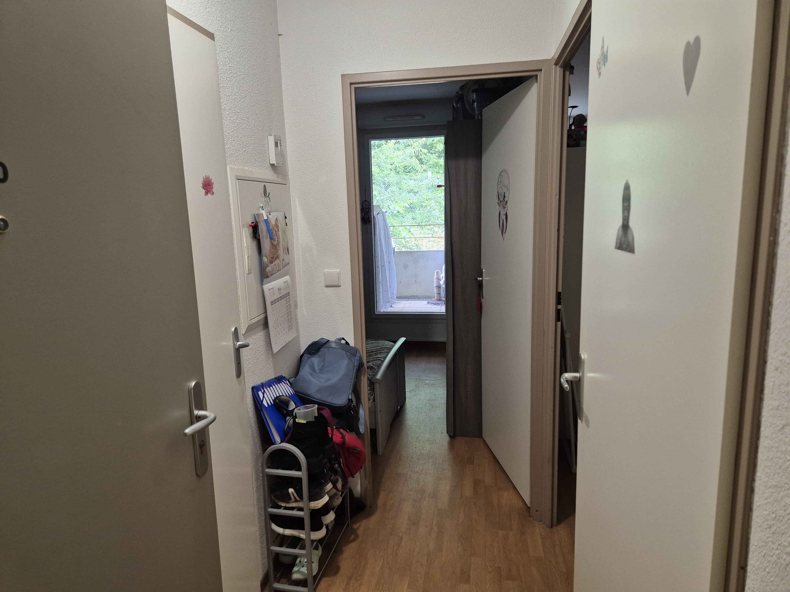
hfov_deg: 73.9
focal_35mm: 23
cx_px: 395
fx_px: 525
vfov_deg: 58.9
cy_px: 296
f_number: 1.8
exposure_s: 1/100
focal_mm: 5.4
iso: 250
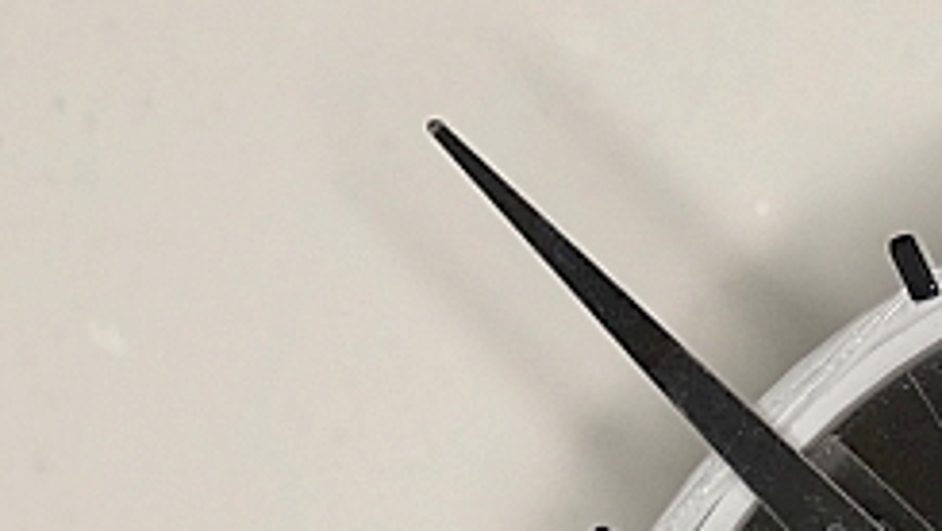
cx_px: 1419
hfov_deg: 3.4
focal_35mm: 631
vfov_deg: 1.9
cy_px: 1264
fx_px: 15766
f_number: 4
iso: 1000
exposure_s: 1/160
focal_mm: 52.82
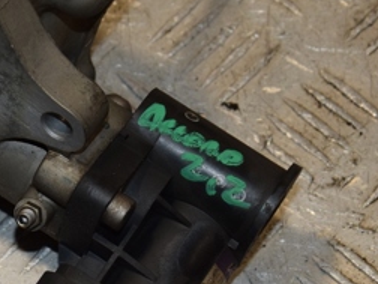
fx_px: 1998
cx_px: -3
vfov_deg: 8.1
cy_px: 126
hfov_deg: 10.7
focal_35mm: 183
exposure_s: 1/200
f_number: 7.1
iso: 800
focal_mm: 50
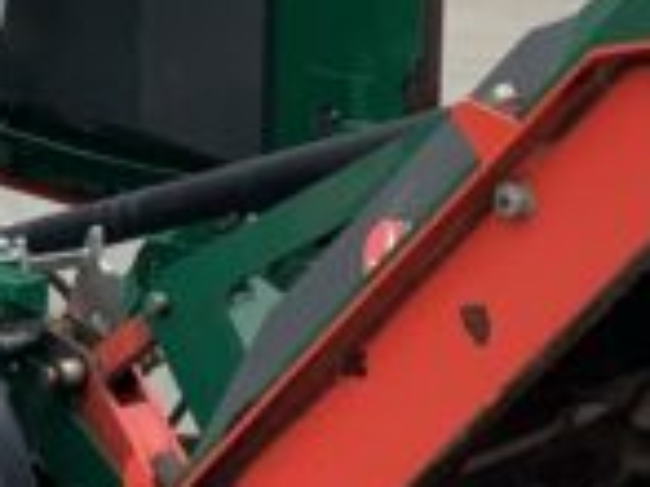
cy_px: -195
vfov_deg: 7.2
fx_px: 3790
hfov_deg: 9.8
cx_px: 473
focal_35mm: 202
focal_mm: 3
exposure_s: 1/855
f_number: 1.8
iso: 16
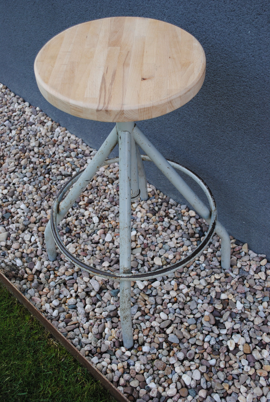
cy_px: 201
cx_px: 135
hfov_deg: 34.4
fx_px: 437
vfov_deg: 49.5
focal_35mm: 39
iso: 160
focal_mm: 26
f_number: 5.6
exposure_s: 1/125
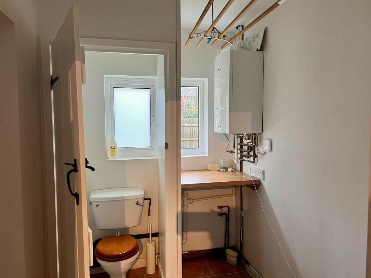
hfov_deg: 67.3
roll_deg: +0.0
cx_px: 186
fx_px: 279
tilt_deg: -4.5
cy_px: 139
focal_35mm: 26
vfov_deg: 53.1
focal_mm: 5.7
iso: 64
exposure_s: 1/50
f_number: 1.5
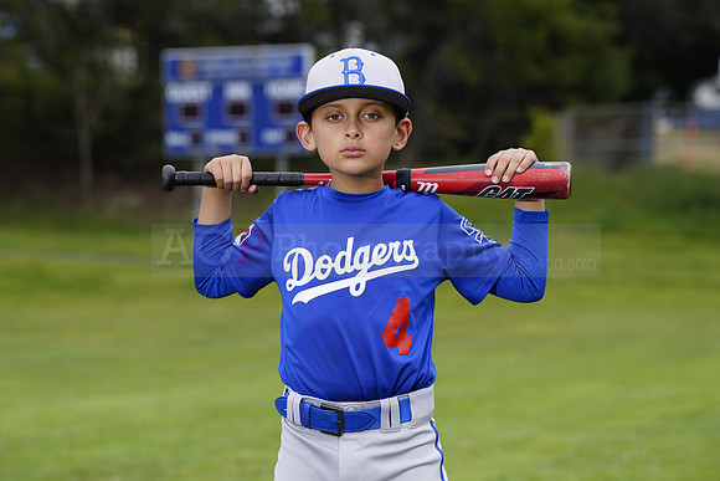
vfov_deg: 8.9
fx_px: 3081
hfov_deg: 13.3
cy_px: 240
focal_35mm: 154
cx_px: 360
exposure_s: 1/250
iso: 100
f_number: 6.3
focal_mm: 154
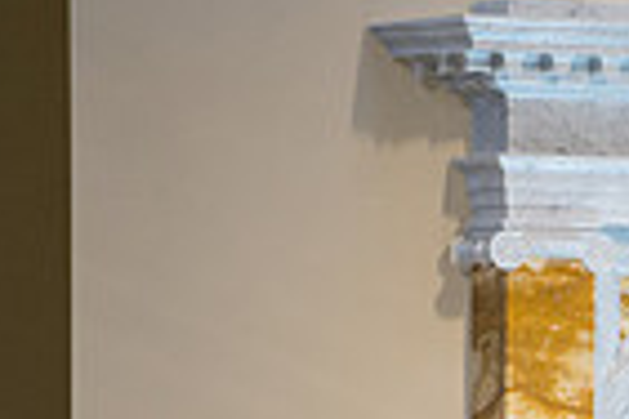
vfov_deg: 1.7
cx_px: 1187
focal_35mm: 822
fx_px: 14361
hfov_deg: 2.5
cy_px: 608
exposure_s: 1/250
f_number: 2.8
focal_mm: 200
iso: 1250
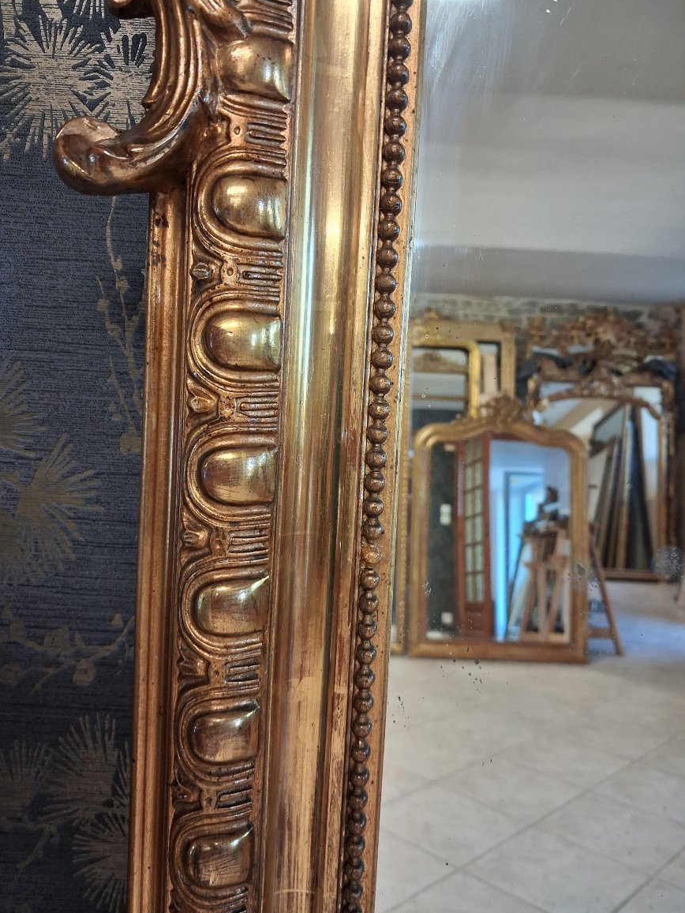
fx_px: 739
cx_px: 331
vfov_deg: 63.4
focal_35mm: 28
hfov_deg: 49.7
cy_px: 451
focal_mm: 4
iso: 320
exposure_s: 1/50
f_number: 1.8
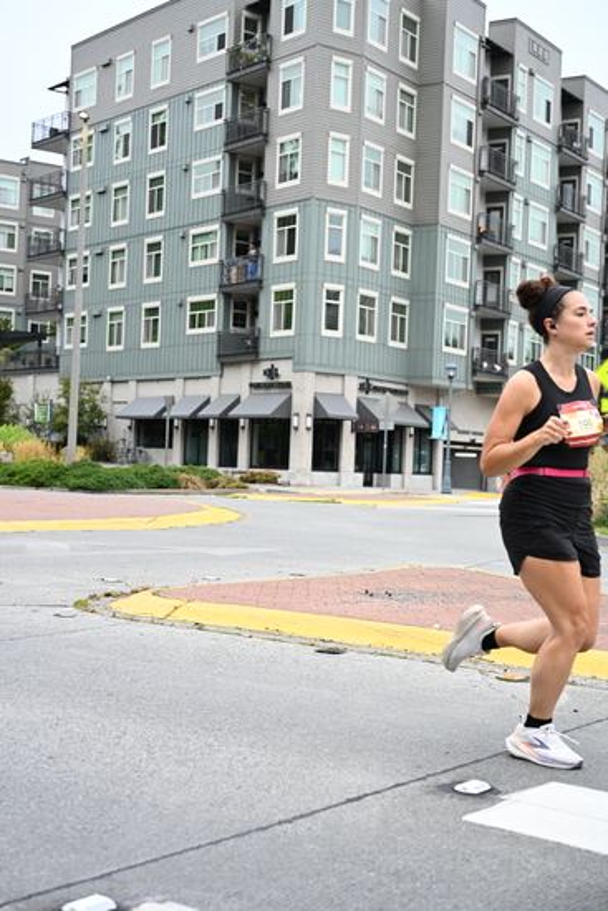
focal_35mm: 52
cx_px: 304
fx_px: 1316
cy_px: 456
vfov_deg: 38.2
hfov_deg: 26.0
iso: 1600
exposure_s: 1/800
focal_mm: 52
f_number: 4
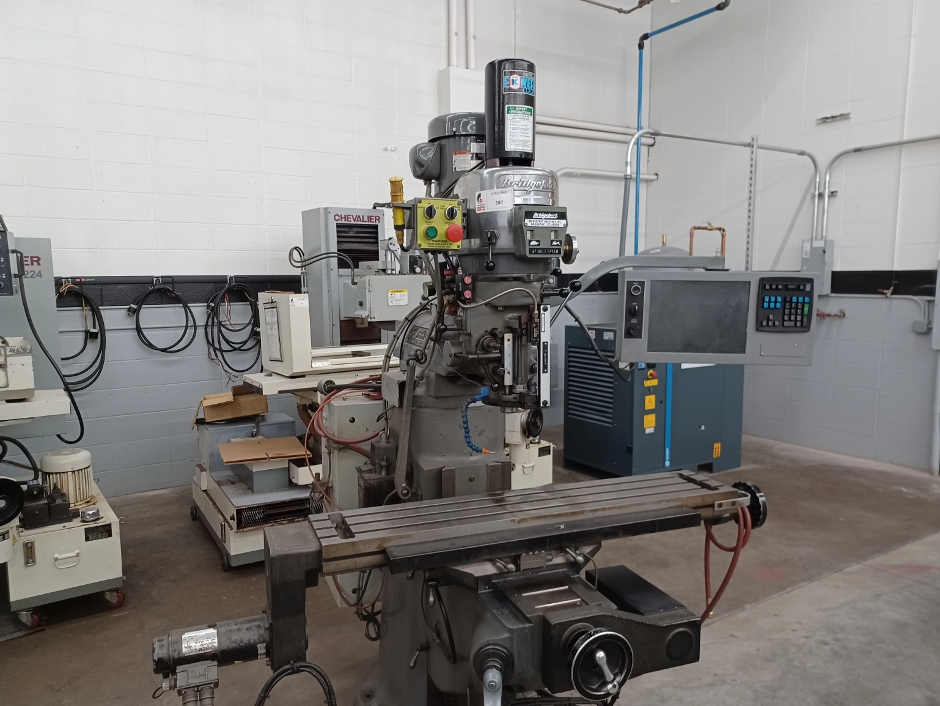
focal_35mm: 26
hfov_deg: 67.3
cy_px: 366
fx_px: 706
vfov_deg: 53.1
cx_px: 468
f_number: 1.8
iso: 400
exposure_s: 1/30
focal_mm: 4.6
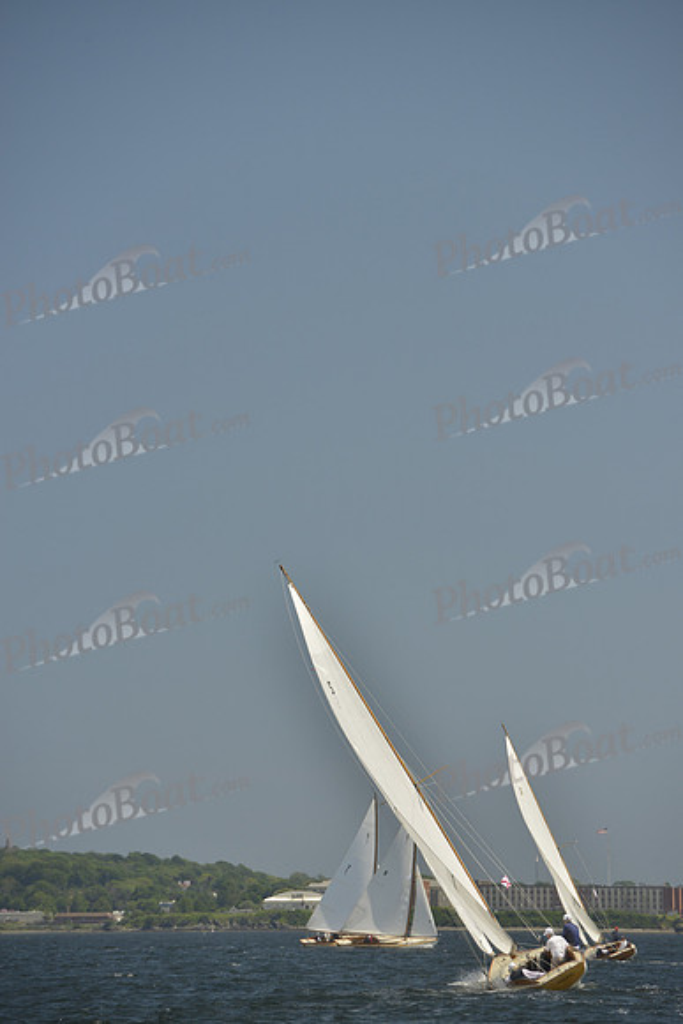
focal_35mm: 200
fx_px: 5688
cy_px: 512
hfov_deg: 6.9
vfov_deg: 10.3
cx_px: 342
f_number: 8
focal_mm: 200
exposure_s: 1/800
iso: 280
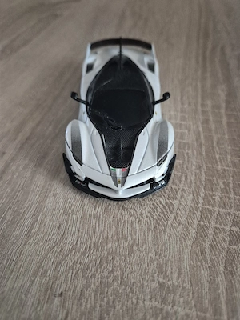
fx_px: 213
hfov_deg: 58.9
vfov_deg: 73.9
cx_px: 120
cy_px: 160
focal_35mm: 23
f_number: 1.8
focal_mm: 5.4
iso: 1250
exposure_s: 1/100
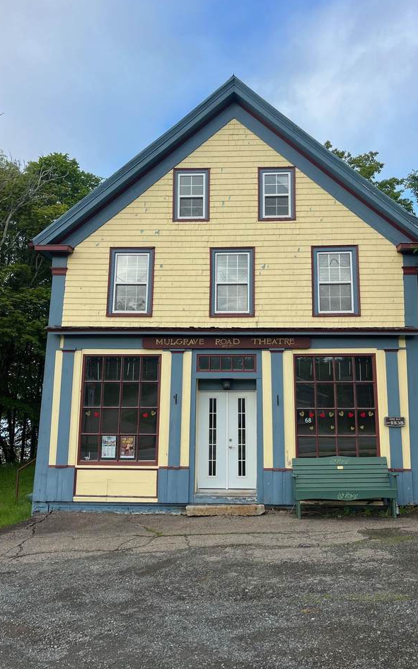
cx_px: 225
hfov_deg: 44.5
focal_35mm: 28
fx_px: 510
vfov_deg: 66.5
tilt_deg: +7.9
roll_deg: +0.7
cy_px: 332
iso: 50
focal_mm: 5.1
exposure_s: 1/1140
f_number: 1.6
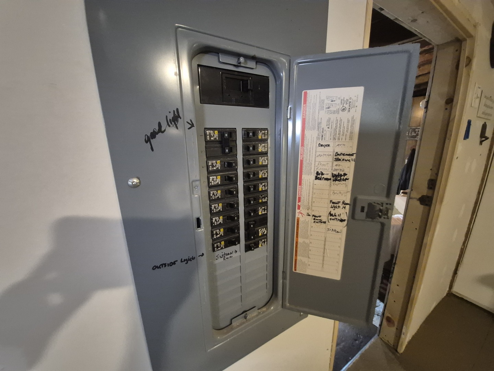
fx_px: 186
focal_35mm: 13
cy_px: 186
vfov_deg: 89.9
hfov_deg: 106.2
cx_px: 247
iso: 1250
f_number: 2.2
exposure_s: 1/40
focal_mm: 1.74
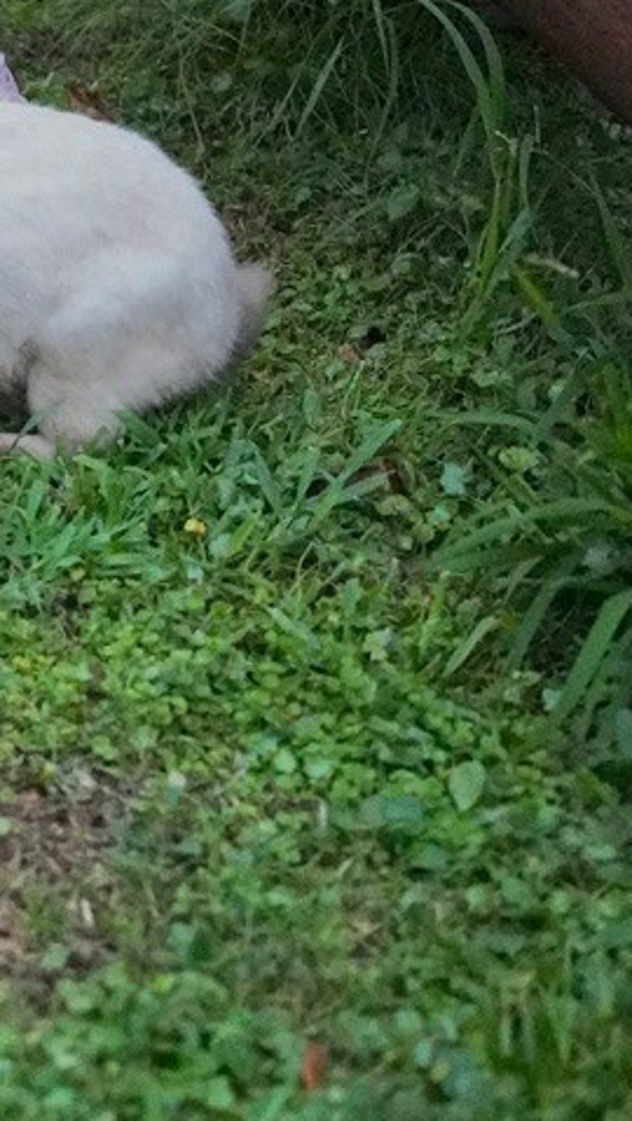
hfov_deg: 11.7
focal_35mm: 99
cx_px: -346
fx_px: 2945
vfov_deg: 20.4
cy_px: -164
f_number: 2.8
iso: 12800
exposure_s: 1/1000
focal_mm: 28
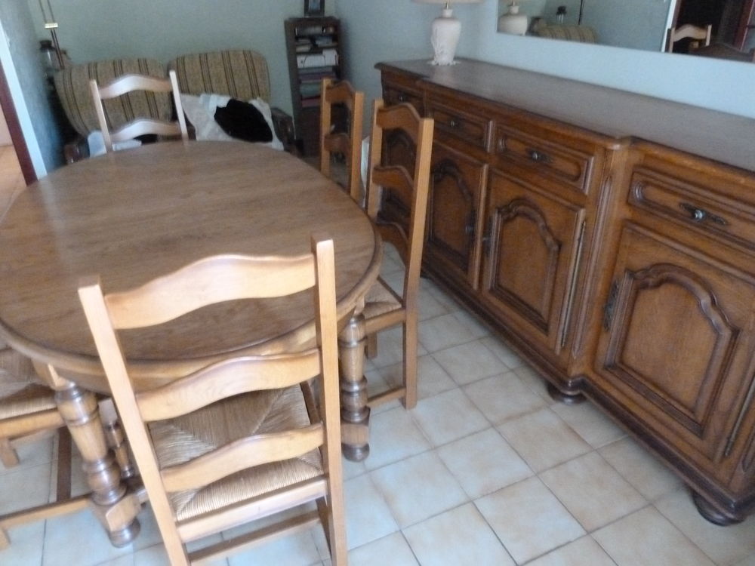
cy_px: 283
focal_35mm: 25
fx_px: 545
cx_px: 378
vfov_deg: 54.9
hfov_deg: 69.4
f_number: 3.3
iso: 1250
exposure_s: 1/30
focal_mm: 4.1
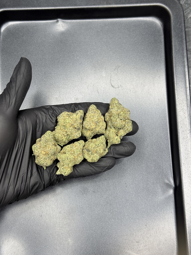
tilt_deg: -79.1
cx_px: 96
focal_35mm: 48
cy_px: 128
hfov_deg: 30.3
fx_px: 353
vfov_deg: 39.7
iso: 100
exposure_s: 1/50
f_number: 1.78
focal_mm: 6.76
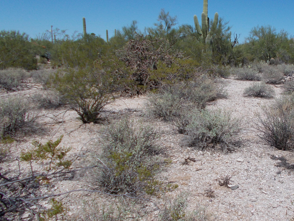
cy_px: 104
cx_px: 225
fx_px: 340
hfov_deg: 45.0
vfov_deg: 36.0
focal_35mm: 40
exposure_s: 1/320
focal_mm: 4.6
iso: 80
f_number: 8
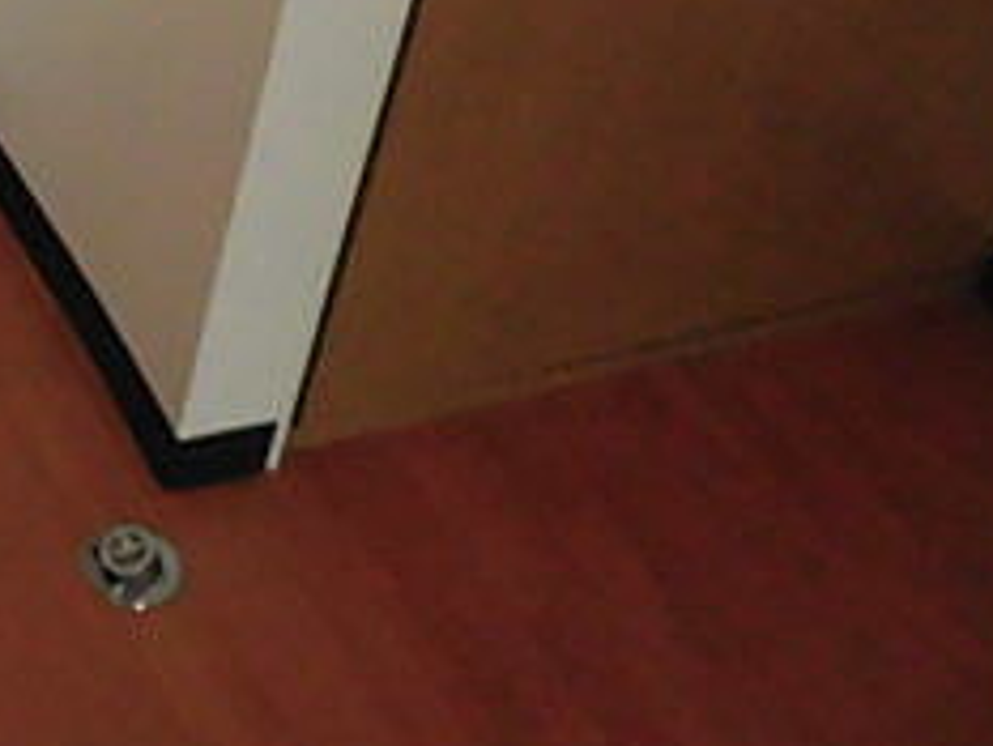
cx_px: -247
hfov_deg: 25.8
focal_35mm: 66
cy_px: -111
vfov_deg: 21.0
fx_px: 1894
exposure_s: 1/125
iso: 800
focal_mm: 4.3
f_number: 3.1
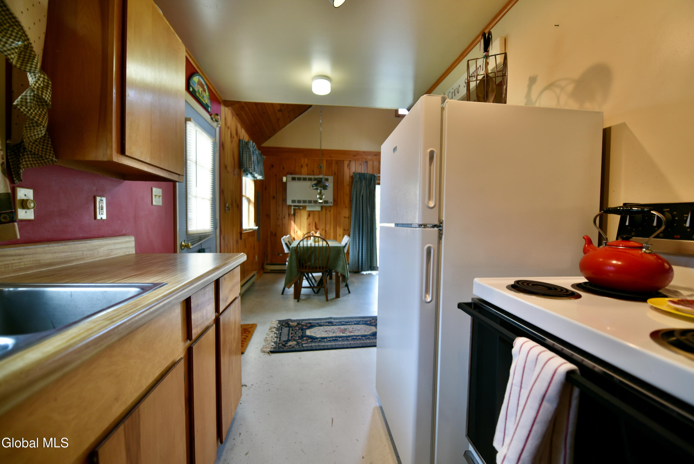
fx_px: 270
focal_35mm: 14
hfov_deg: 104.2
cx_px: 347
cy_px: 232
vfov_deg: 81.3
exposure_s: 1/200
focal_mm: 14
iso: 800
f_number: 2.8
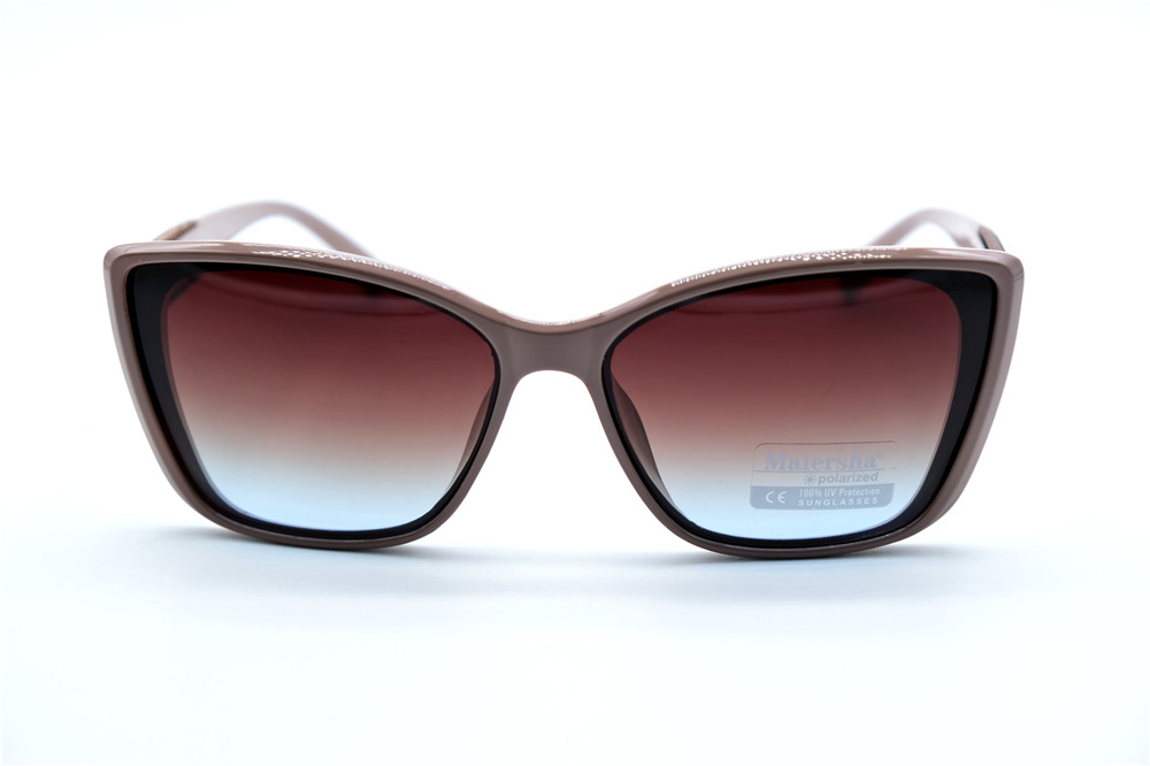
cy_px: 383
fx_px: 1788
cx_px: 575
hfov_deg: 35.7
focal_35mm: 56
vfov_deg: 24.2
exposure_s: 1/150
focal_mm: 37.4
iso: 160
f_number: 5
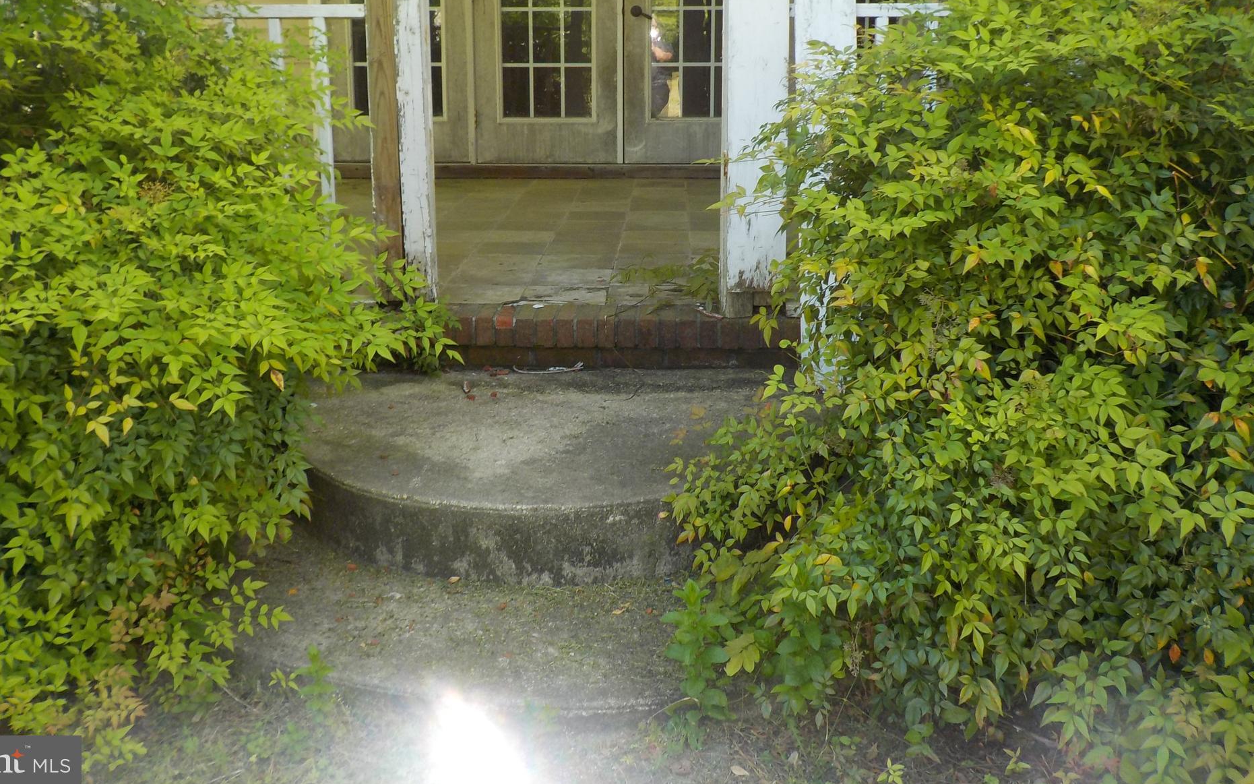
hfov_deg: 55.3
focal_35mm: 35
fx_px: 1196
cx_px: 603
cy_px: 273
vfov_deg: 36.0
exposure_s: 1/125
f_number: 3.3
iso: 125
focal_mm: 4.1
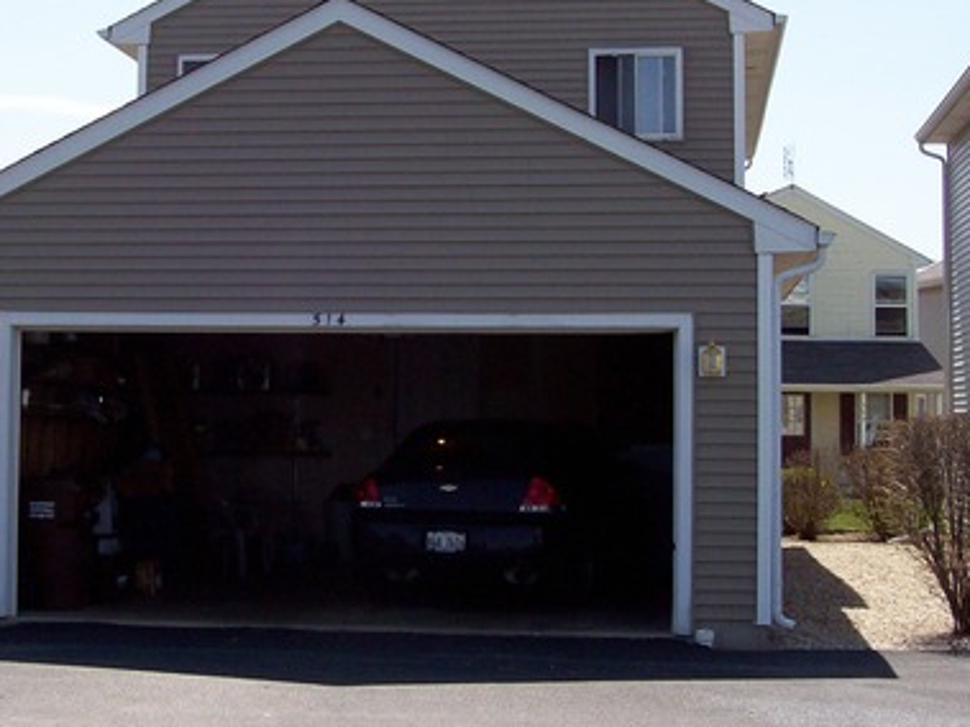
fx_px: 2129
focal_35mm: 76
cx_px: 322
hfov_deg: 25.5
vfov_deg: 19.3
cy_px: 256
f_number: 5.4
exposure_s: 1/477
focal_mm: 7.6
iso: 80
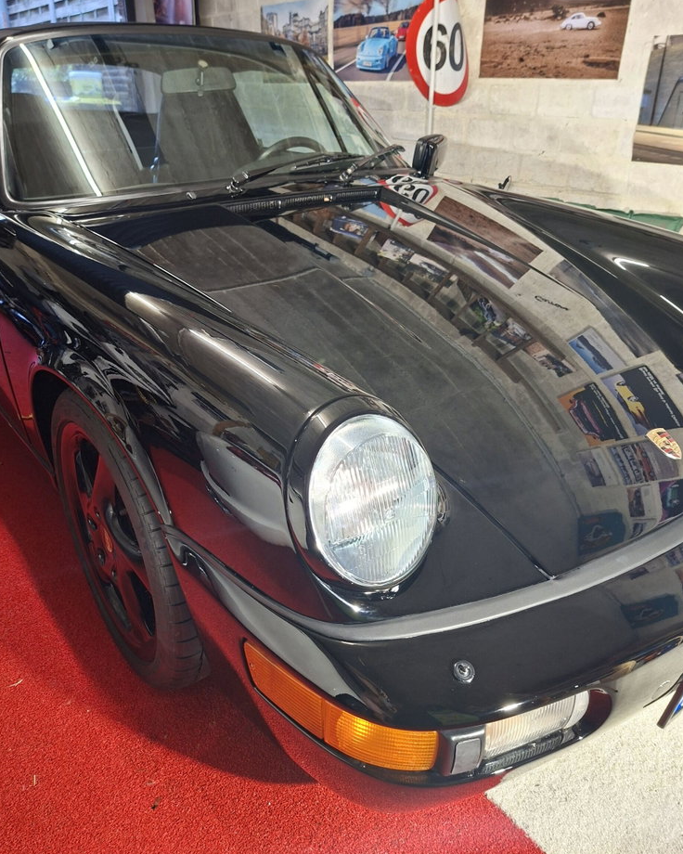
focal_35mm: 25
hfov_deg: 56.8
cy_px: 435
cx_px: 339
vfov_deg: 68.1
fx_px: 632
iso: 400
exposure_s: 1/33
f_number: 1.8
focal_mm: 5.54
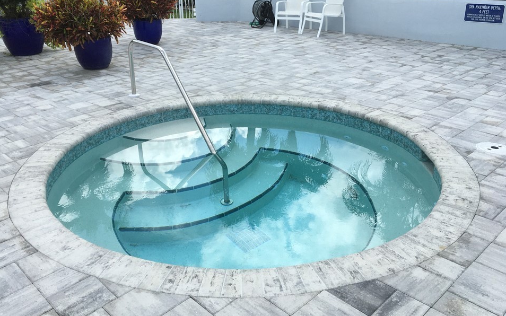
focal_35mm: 33
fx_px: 455
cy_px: 131
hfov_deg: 58.1
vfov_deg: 38.2
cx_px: 235
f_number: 2.2
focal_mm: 4.15
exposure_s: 1/1374
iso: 25
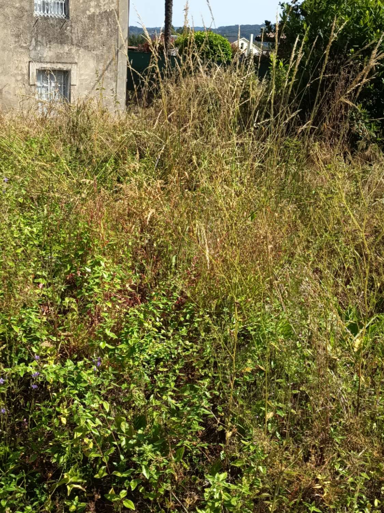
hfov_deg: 32.9
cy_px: 256
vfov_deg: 42.9
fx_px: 651
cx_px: 192
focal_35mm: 44
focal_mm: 5.24
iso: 50
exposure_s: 1/315
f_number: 1.7
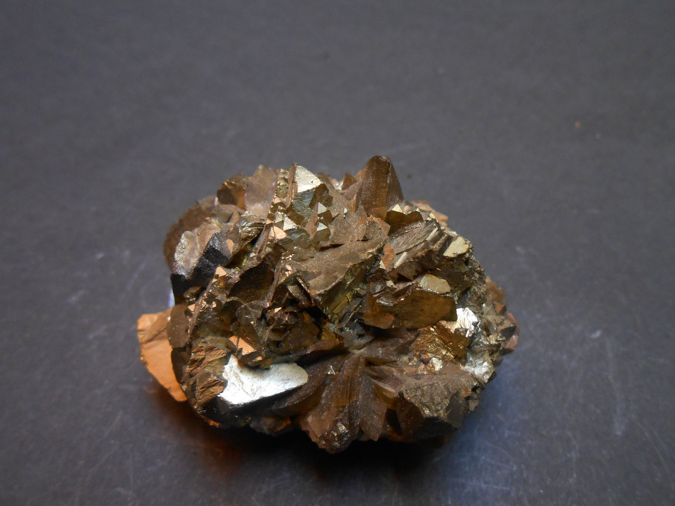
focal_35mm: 26
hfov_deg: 67.3
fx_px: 507
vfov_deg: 53.1
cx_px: 338
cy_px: 253
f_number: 3.5
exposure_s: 1/30
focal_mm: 4.6
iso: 320
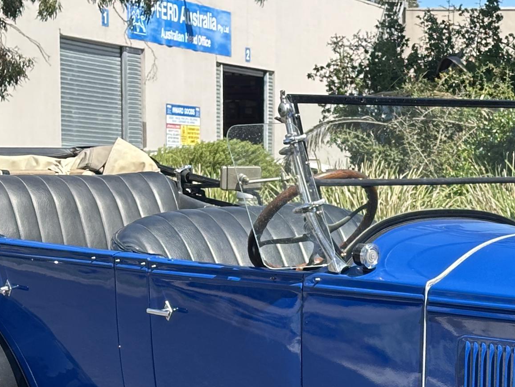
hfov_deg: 14.6
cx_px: 430
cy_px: 417
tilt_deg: -6.4
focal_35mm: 134
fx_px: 1994
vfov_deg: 10.9
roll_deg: -1.3
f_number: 1.78
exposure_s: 1/1120
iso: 64
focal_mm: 6.86
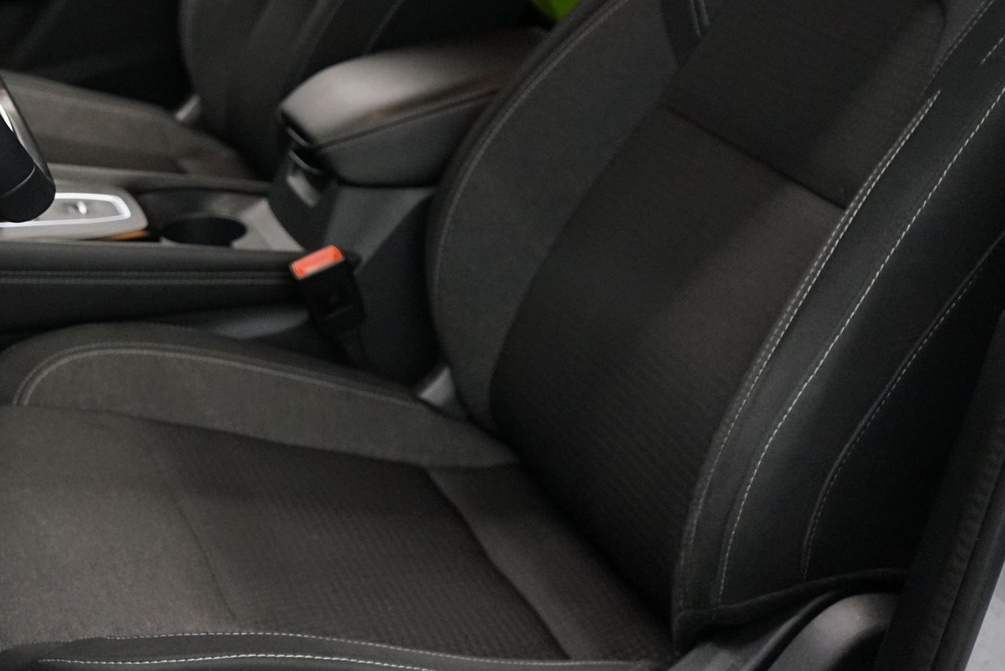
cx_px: 183
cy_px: 95
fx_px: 1647
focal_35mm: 59
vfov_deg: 22.6
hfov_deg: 32.9
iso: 4000
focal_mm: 30
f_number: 3.5
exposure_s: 1/160
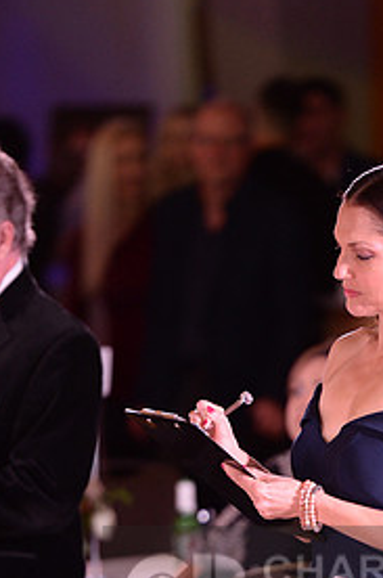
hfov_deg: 3.3
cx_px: 392
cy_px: 597
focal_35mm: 420
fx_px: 6727
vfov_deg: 4.9
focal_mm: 200
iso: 2000
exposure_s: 1/250
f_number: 2.8
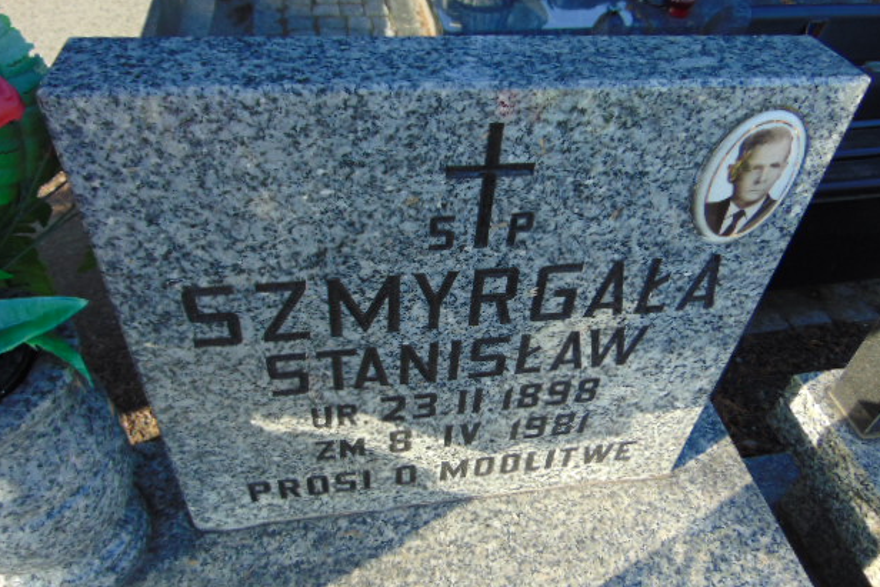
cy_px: 324
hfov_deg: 67.4
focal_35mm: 27
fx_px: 660
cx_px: 443
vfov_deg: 47.9
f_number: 3
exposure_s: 1/250
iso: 80
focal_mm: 4.5
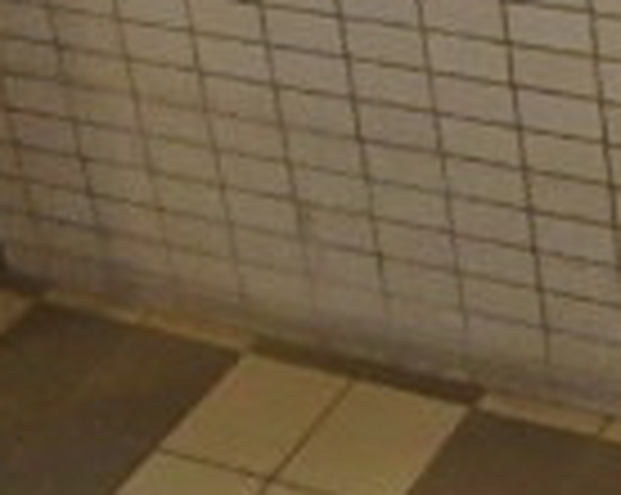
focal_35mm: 95
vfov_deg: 13.9
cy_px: -464
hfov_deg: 18.3
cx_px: 886
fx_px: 1744
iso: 800
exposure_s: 1/15
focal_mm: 3.7
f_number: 3.5
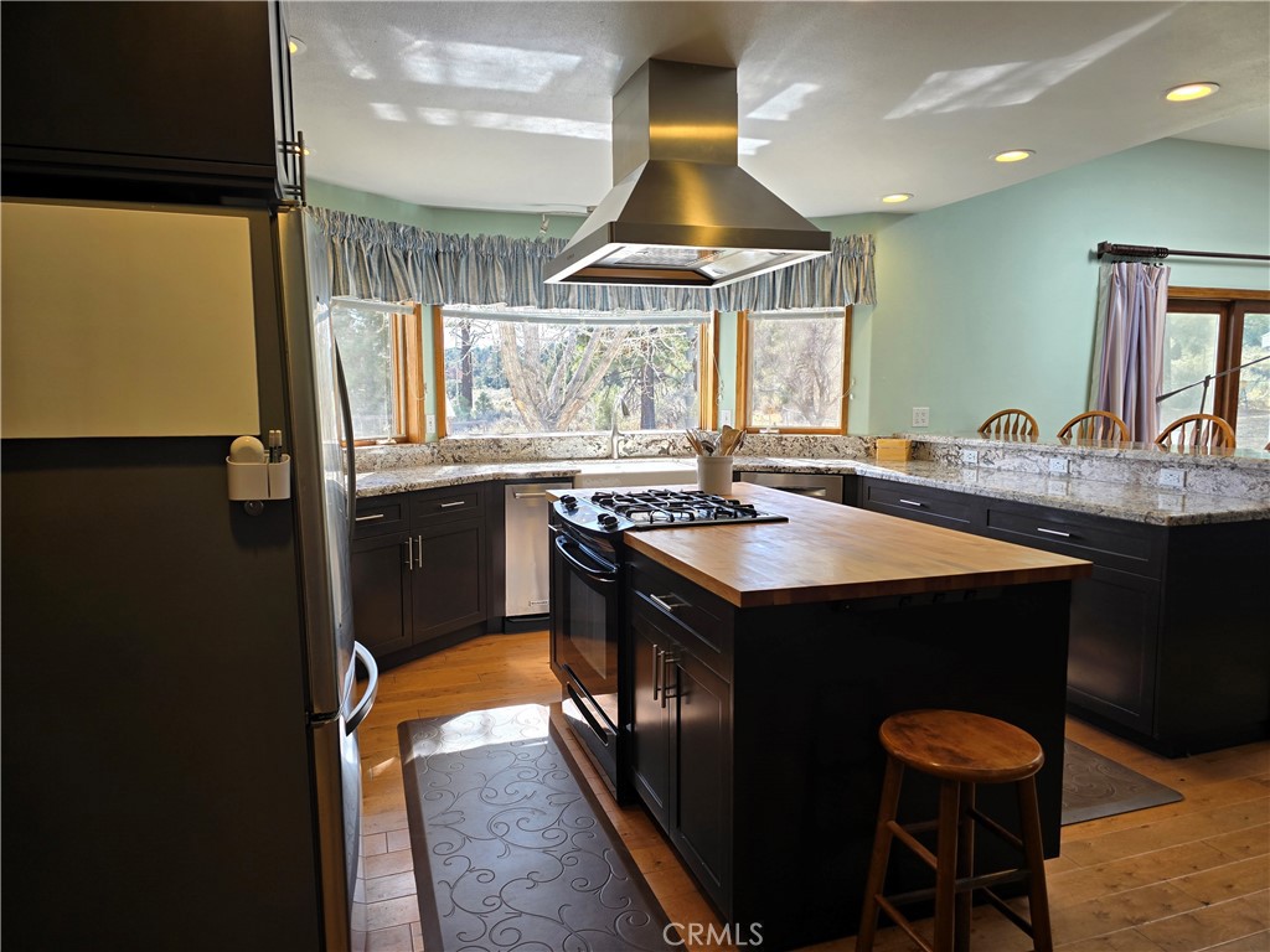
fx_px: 844
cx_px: 635
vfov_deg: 58.9
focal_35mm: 23
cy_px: 476
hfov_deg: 73.9
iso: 25
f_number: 1.7
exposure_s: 1/120
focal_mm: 6.3
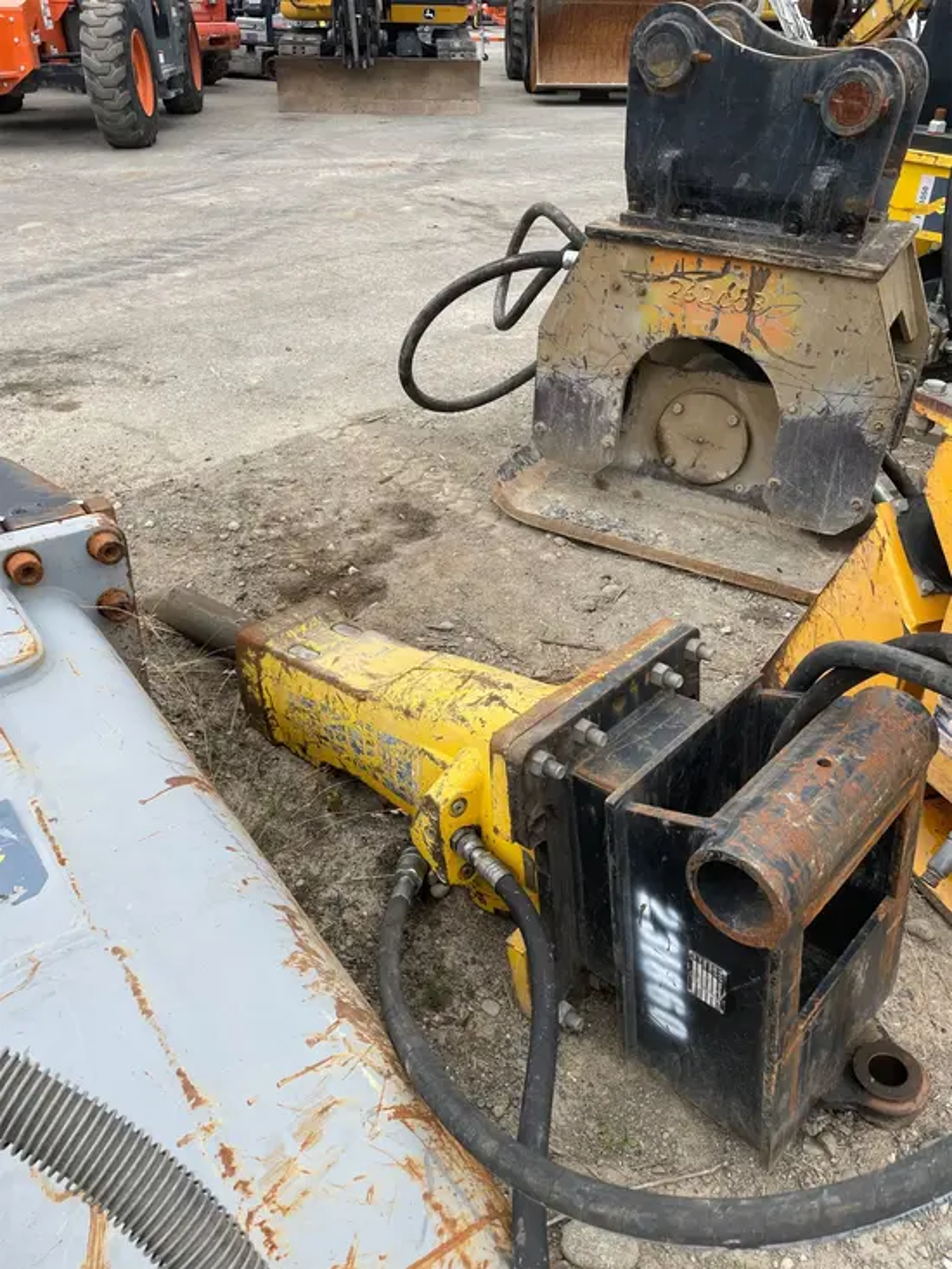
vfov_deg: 67.3
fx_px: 953
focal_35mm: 26
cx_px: 476
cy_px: 634
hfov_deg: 53.1
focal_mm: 4.2
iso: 32
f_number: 1.6
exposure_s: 1/1082
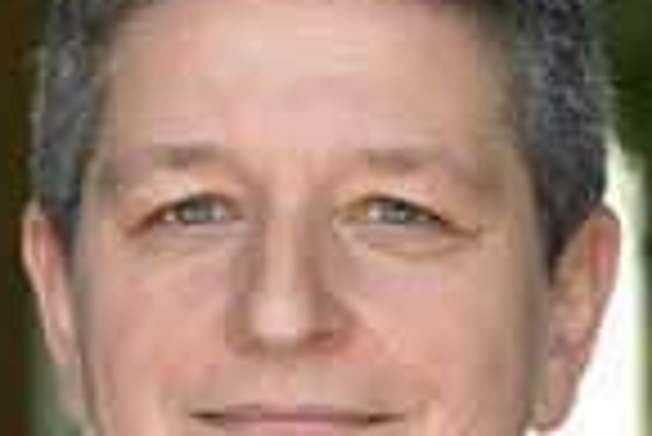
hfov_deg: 4.9
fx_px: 7596
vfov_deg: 3.3
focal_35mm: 419
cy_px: 463
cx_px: 304
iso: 800
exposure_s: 1/200
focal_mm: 135
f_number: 6.3
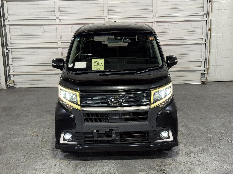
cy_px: 87
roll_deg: +0.7
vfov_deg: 30.3
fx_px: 323
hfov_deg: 39.7
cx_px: 116
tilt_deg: -11.5
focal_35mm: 48
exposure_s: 1/60
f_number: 1.78
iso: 100
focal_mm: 6.76
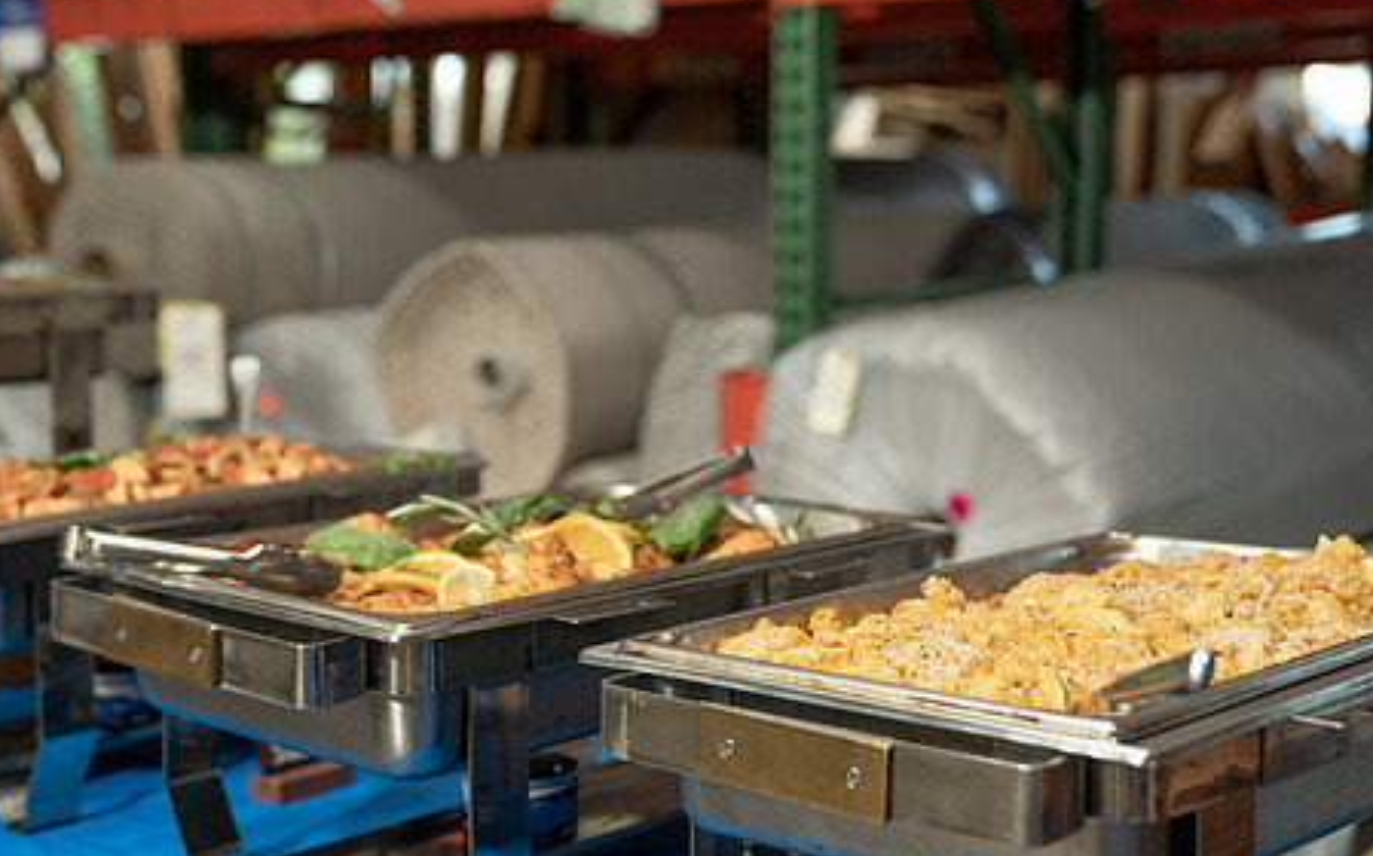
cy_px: 443
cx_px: 596
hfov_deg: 35.6
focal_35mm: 57
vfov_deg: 22.7
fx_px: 2132
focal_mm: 42
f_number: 2.8
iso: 400
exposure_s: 1/200
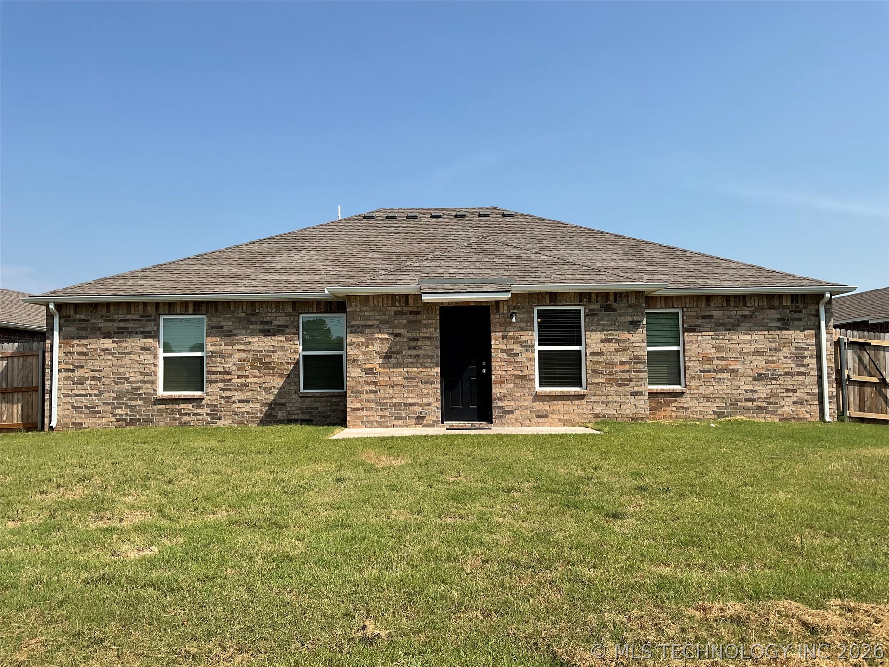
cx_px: 444
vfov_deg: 48.2
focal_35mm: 29
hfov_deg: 61.7
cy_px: 334
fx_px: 745
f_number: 1.8
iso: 20
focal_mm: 3
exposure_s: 1/2227
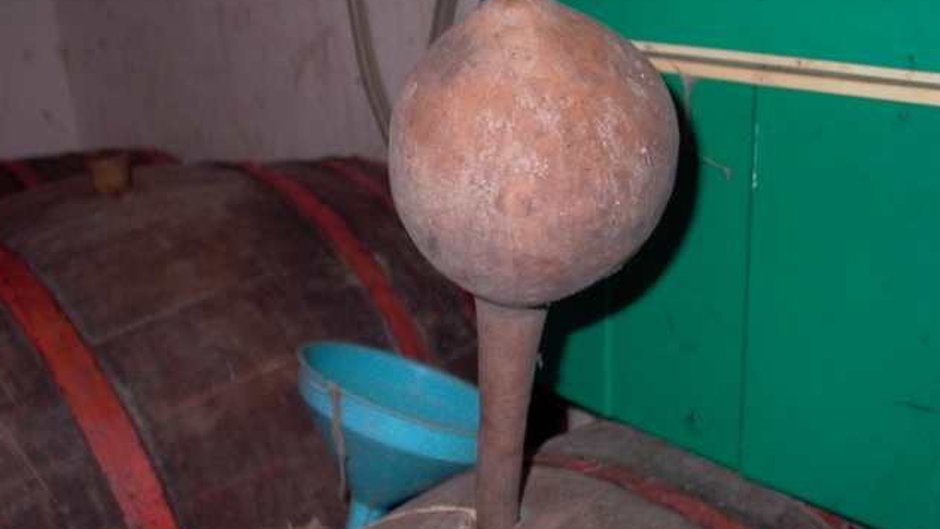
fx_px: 1047
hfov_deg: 48.4
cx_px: 465
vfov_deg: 28.3
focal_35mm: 42
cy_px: 216
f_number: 2.13
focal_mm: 8.19
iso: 100
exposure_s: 1/64.2
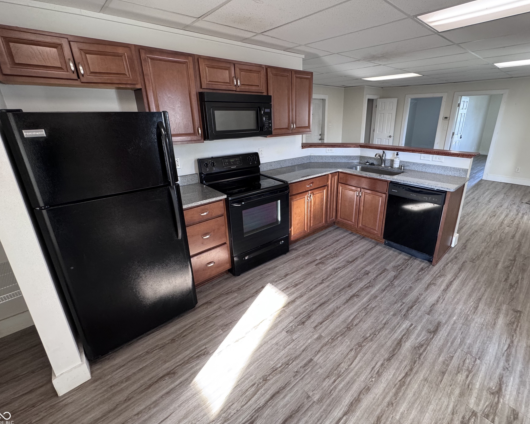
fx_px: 251
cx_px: 294
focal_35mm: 16
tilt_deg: -19.0
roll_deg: -0.2
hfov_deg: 92.7
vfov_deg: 80.3
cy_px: 197
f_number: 2.2
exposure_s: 1/60
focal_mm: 2.22
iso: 200
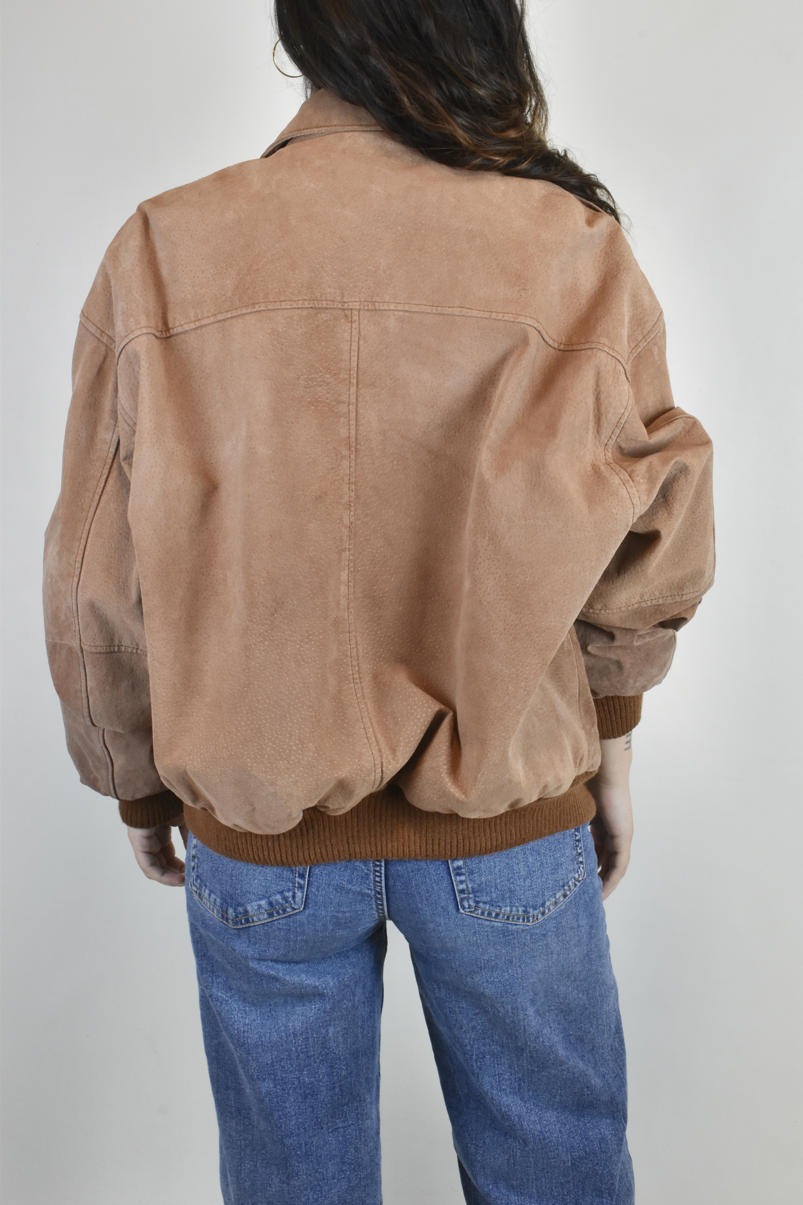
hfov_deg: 26.5
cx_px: 402
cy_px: 602
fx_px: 1706
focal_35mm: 51
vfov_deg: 38.9
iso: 1600
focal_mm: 34
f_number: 18
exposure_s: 1/40
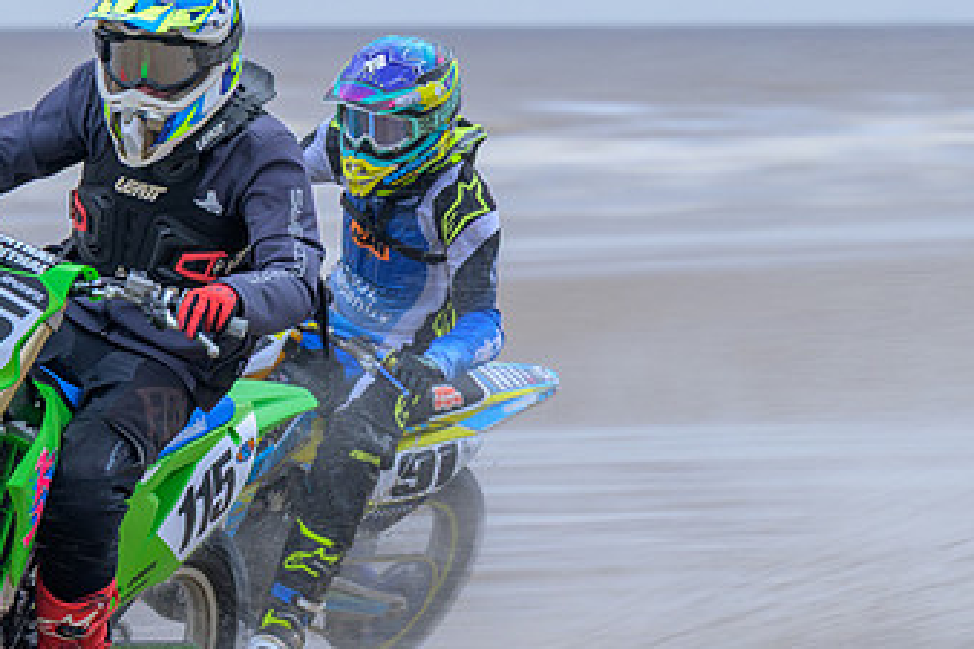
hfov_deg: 3.4
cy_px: 510
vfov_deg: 2.2
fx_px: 16549
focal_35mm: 612
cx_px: -10
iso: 100
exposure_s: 1/125
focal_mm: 190
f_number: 8
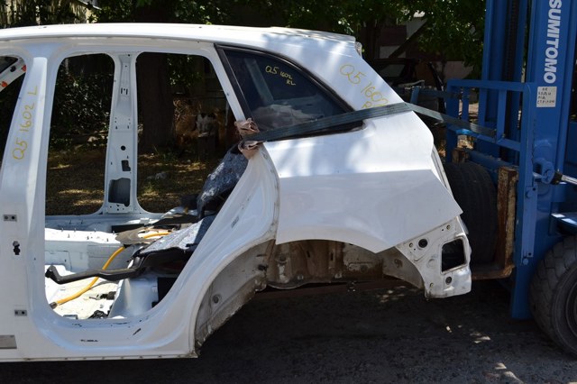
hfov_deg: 57.2
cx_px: 288
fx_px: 529
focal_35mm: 33
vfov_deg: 39.9
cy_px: 192
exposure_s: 1/250
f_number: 8
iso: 100
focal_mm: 22
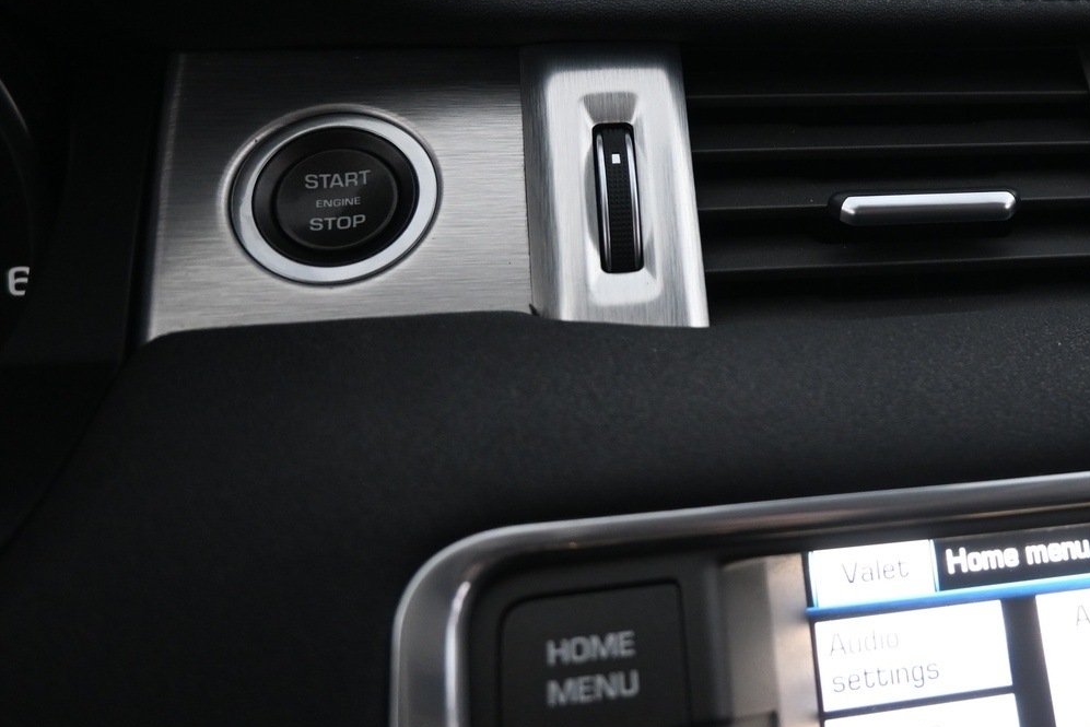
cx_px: 868
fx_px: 1181
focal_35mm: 39
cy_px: 209
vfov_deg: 33.7
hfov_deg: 47.0
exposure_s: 1/25
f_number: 3.5
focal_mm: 16
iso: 1000
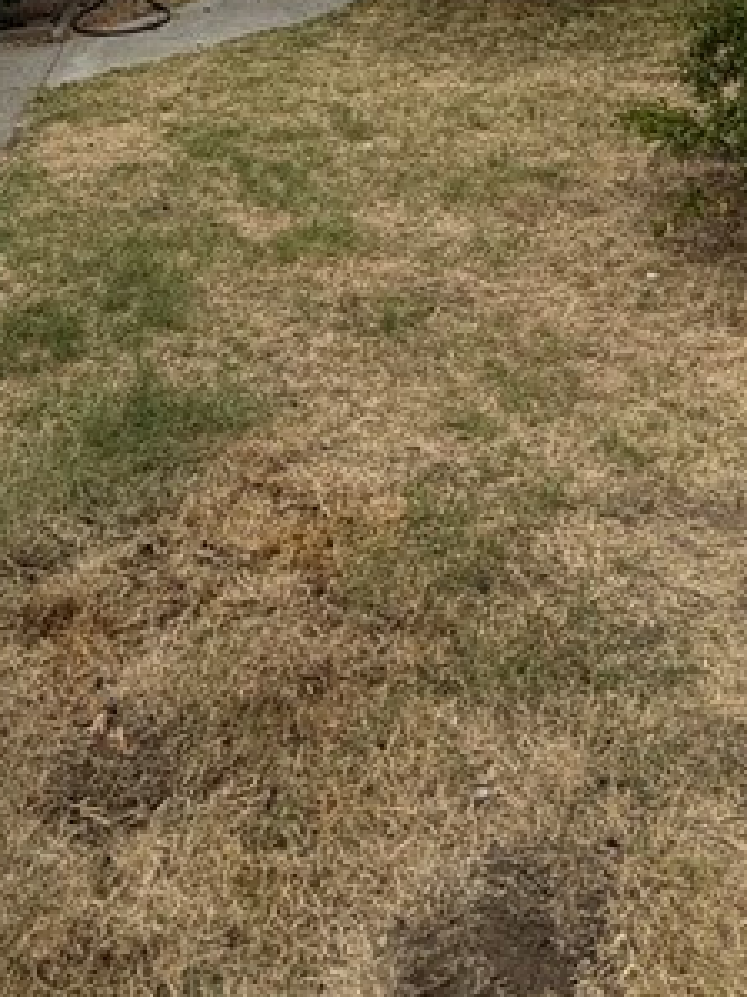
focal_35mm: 48
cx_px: 330
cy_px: -317
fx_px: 1382
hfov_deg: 30.2
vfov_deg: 30.6
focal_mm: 2.22
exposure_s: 1/770
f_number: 2.2
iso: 32
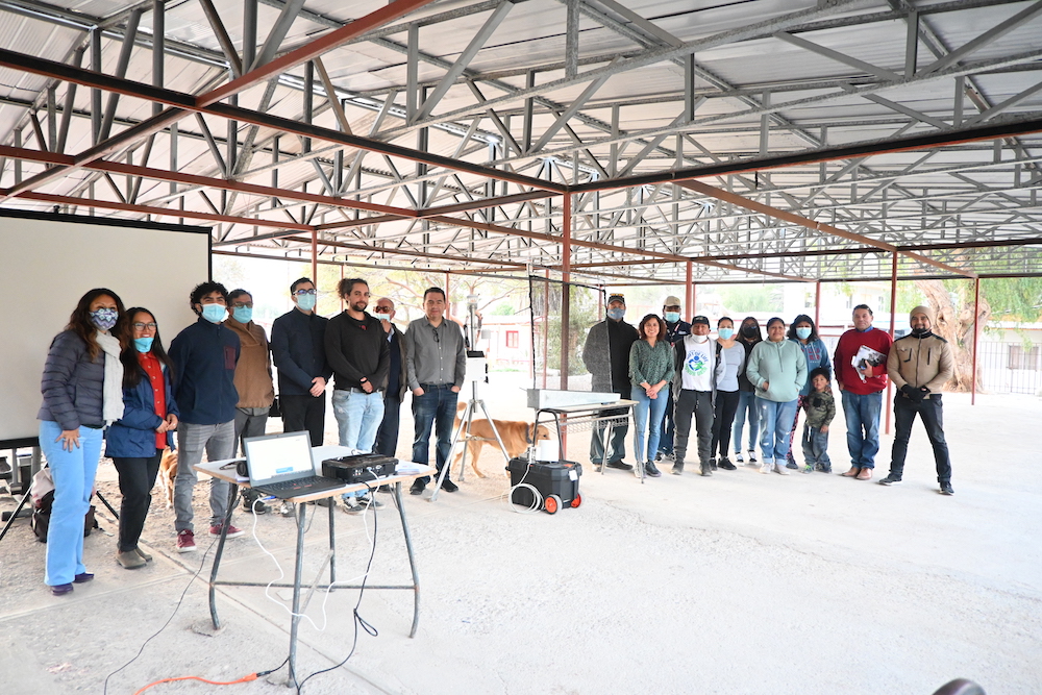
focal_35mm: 24
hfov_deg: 73.7
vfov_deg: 53.1
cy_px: 348
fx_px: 695
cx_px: 521
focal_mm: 16
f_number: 3.5
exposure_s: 1/60
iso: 3200
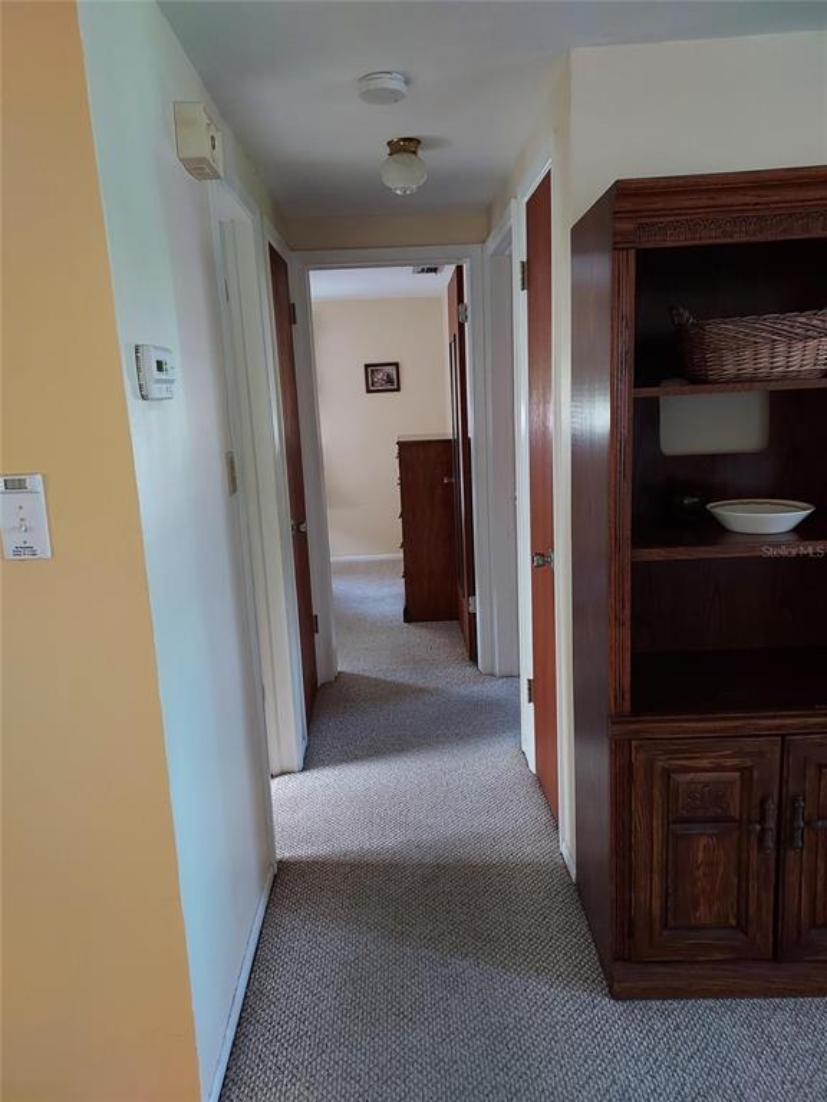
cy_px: 551
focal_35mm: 24
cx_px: 414
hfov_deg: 56.8
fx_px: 765
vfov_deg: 71.6
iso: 400
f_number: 1.8
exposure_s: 1/24
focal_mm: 4.6
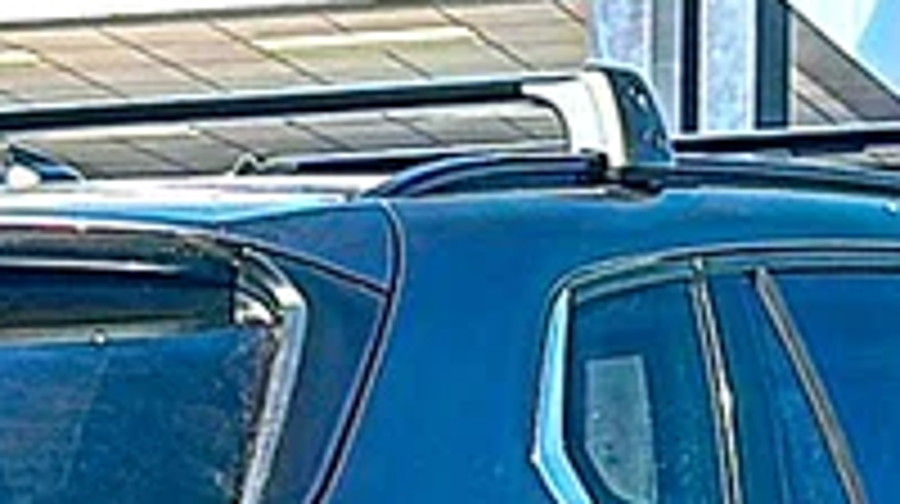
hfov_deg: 14.4
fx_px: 3552
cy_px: 952
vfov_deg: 7.8
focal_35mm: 149
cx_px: 369
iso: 80
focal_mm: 6.86
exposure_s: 1/1669
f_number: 1.78
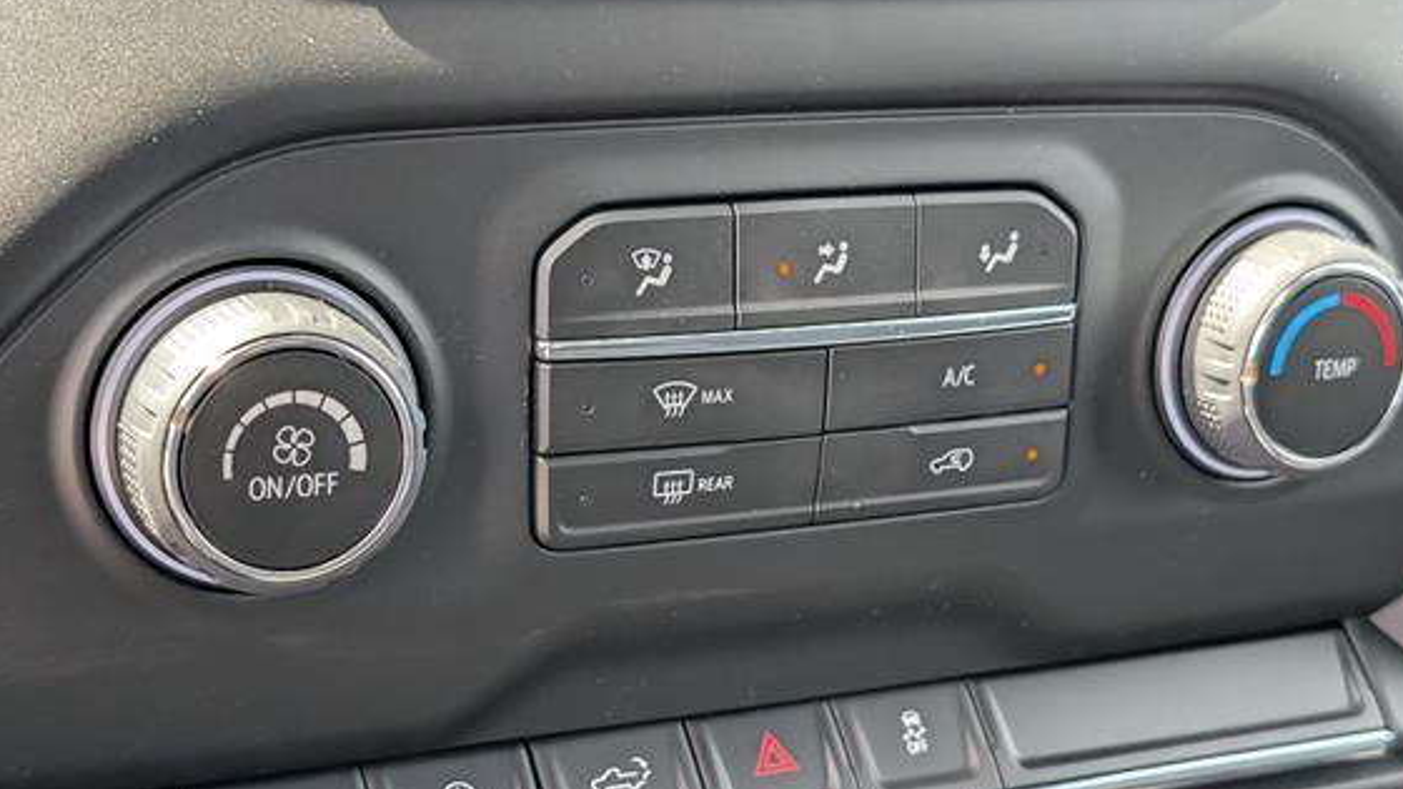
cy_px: 526
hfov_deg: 34.4
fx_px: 2269
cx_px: 717
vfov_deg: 19.7
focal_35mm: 61
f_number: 1.68
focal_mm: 6.9
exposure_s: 1/333
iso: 122
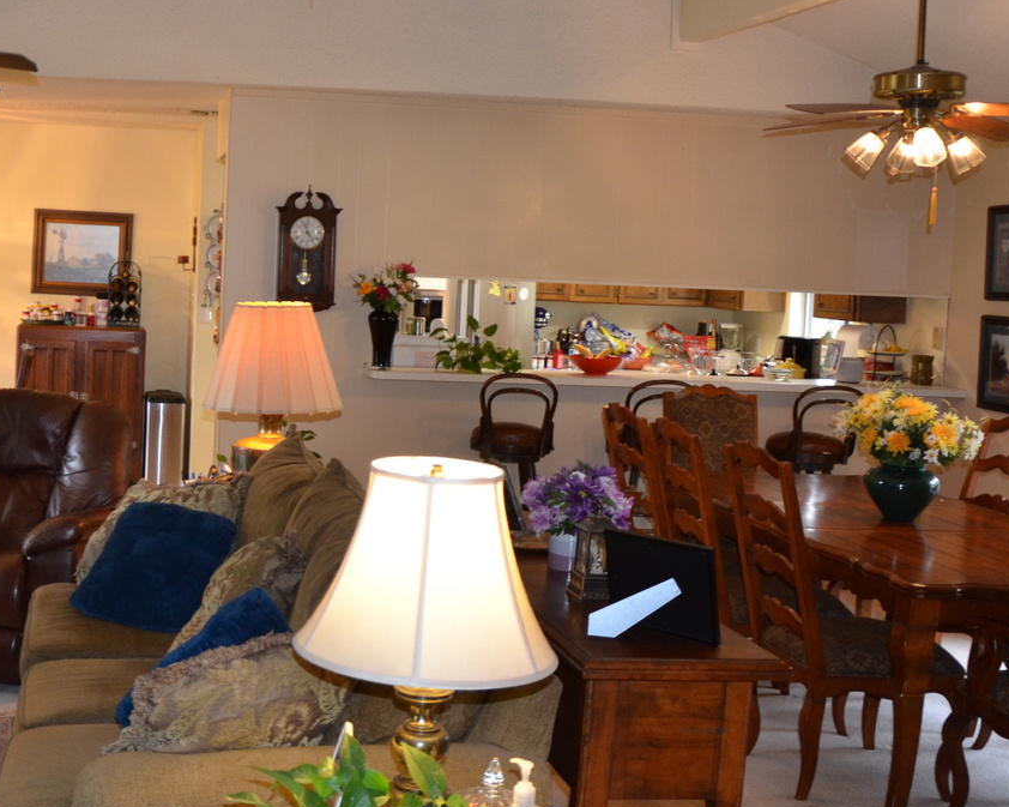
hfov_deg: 36.7
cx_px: 200
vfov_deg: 30.8
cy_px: 375
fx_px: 1463
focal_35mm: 49
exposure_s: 1/60
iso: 720
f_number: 3.5
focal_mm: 18
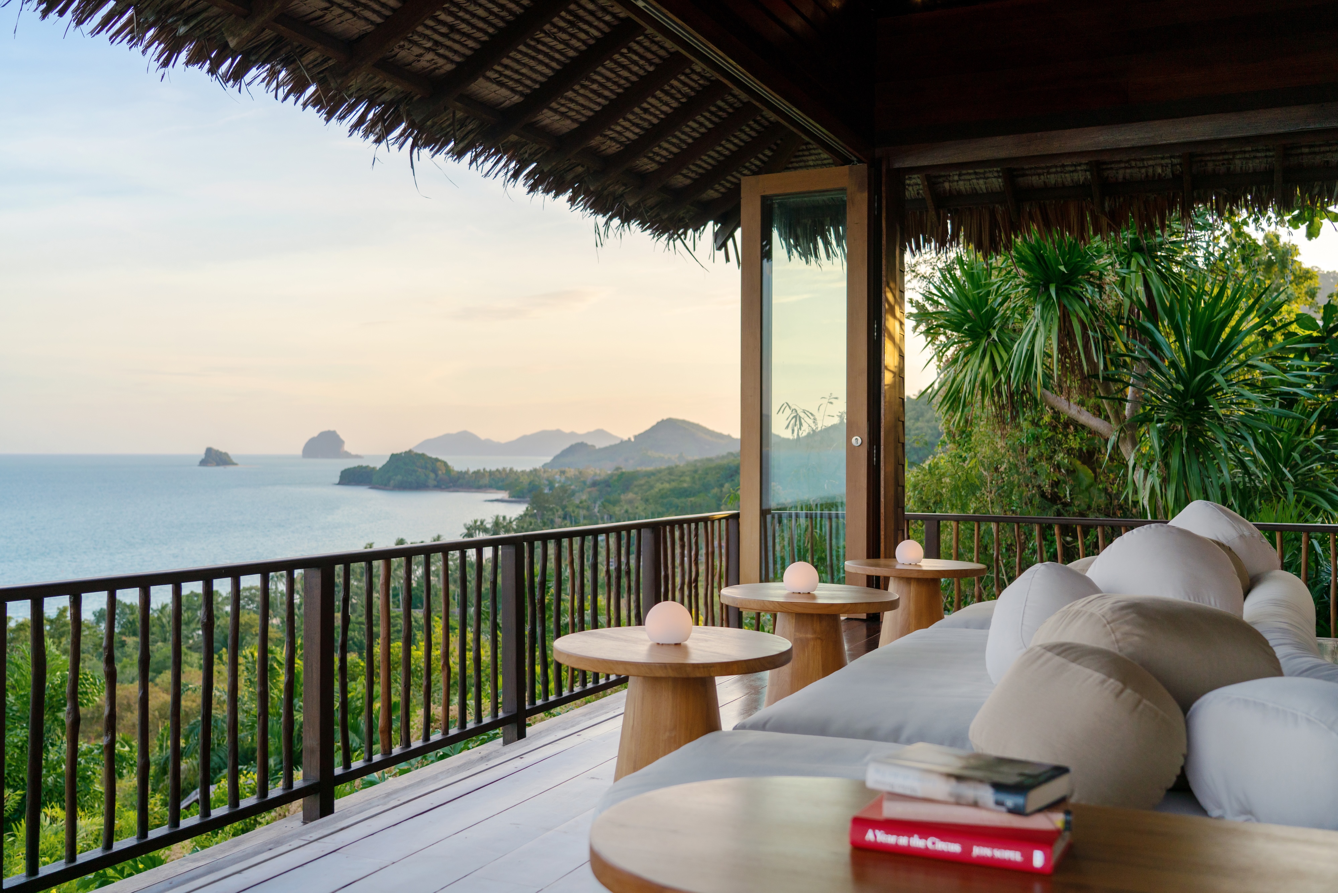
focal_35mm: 34
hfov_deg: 55.8
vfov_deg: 38.9
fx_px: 1264
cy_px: 446
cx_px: 669
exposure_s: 1/500
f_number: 4
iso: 200
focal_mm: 34
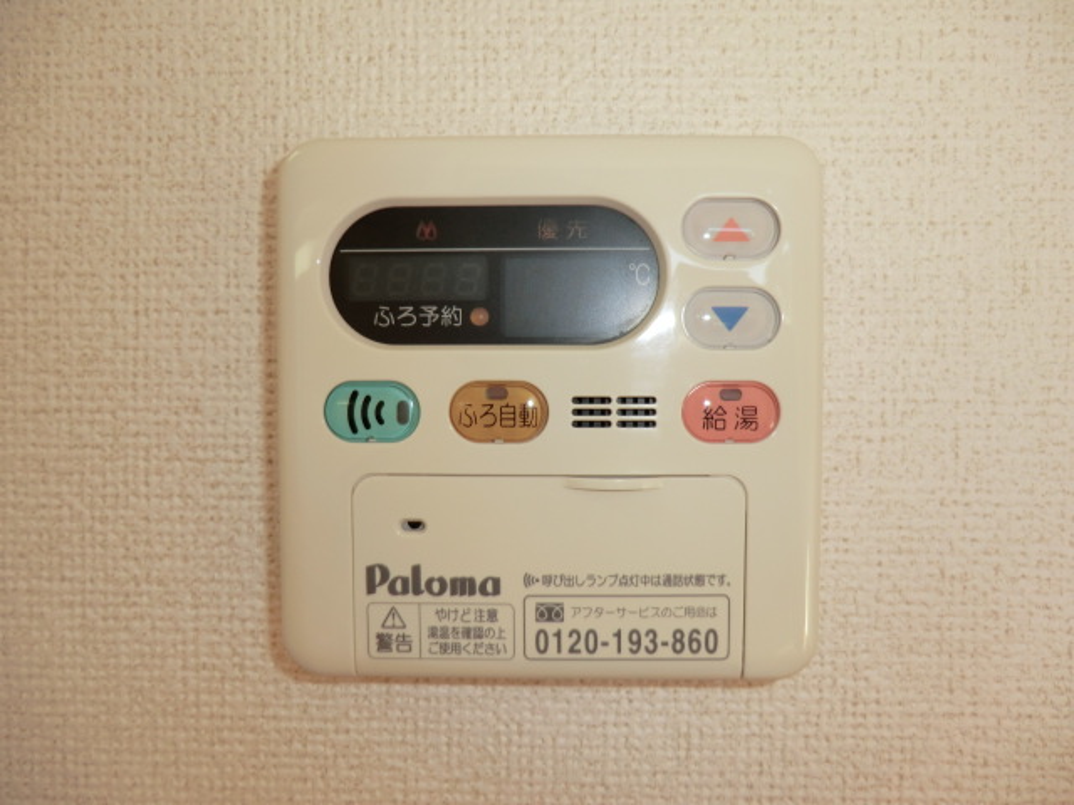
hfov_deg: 71.6
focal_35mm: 24
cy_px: 402
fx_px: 745
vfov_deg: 56.8
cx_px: 537
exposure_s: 1/60
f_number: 3.2
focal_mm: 4.3
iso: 80
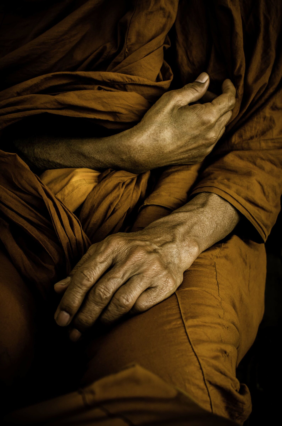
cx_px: 141
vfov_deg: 37.9
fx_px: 620
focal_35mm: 52
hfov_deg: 25.6
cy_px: 213
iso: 500
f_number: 5.6
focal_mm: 35
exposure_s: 1/200
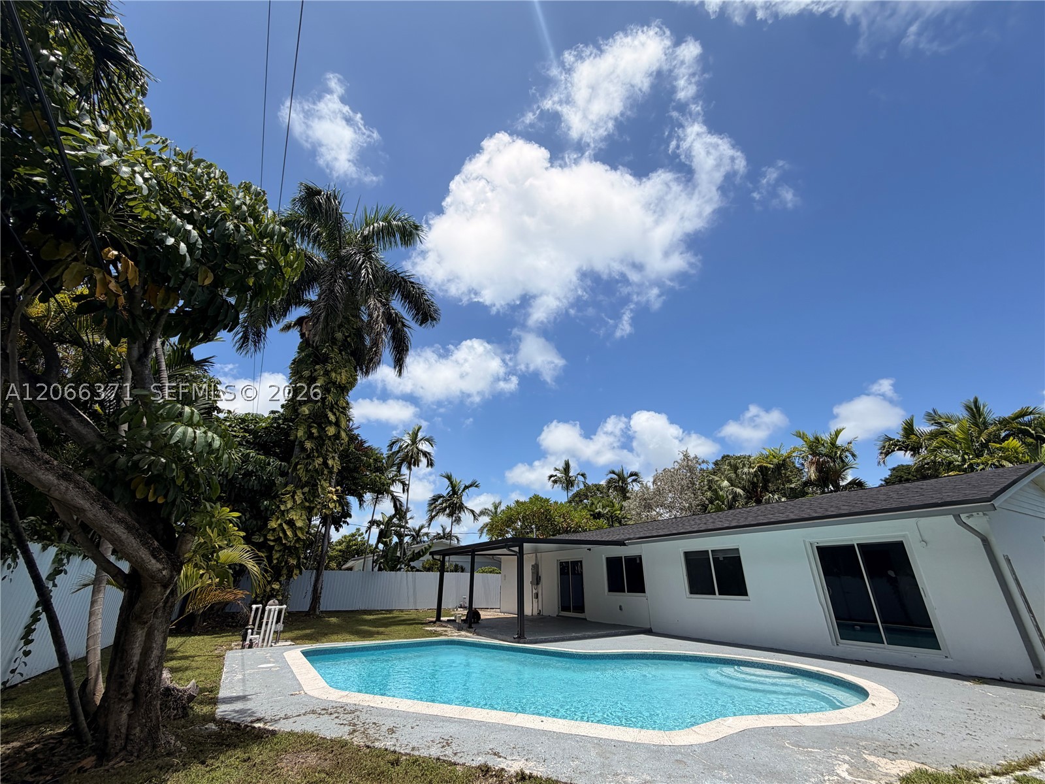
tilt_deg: +24.5
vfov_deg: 85.7
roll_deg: -0.6
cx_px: 522
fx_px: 423
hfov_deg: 102.1
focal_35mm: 14
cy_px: 392
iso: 20
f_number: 2.2
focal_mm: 2.22
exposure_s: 1/1068
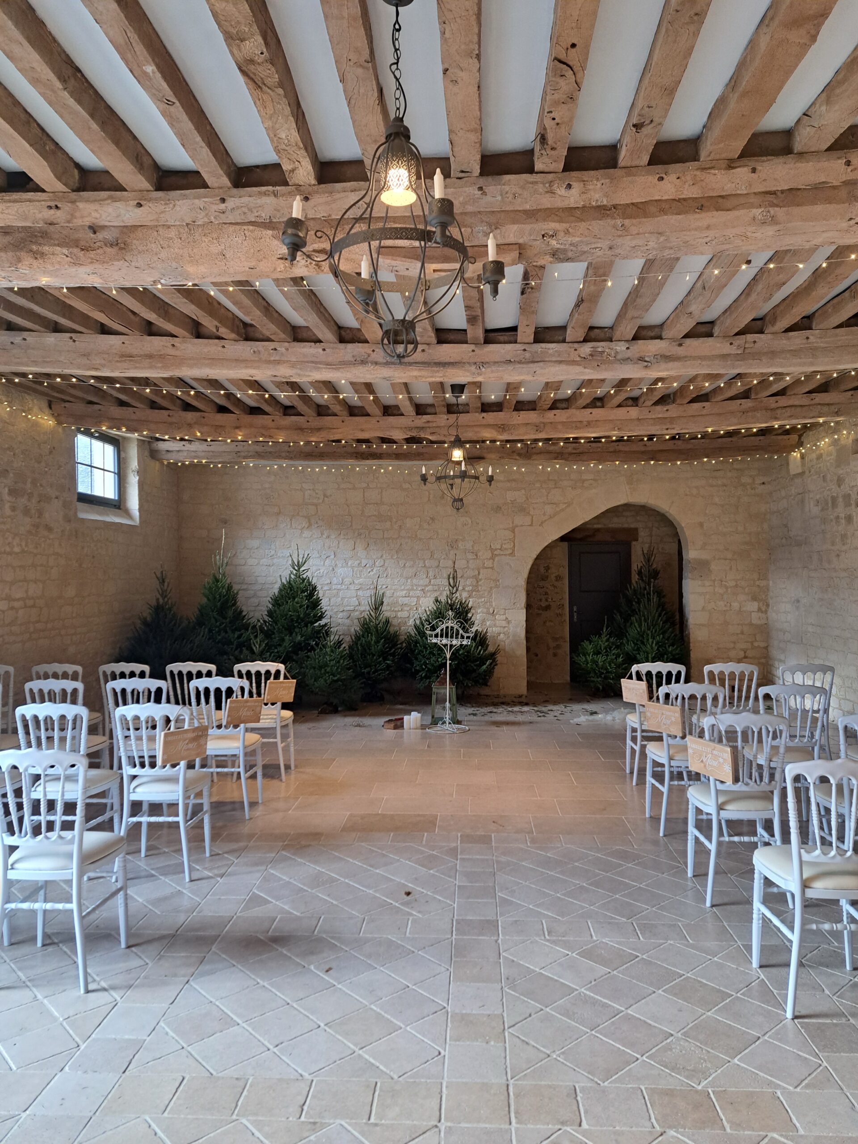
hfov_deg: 56.8
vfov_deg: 71.6
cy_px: 572
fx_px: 793
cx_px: 429
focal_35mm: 24
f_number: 1.8
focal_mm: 5.23
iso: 160
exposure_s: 1/50
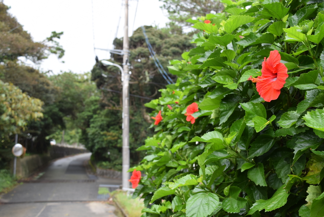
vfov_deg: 34.3
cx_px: 162
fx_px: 351
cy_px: 108
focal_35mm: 39
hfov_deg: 49.5
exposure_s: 1/60
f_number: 6.3
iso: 100
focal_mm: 26
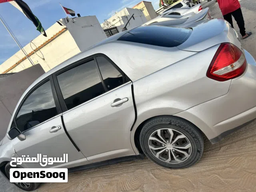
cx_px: 128
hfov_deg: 67.3
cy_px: 96
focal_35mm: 26
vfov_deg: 53.1
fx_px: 192
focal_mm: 5.7
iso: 50
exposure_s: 1/1779
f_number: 1.5
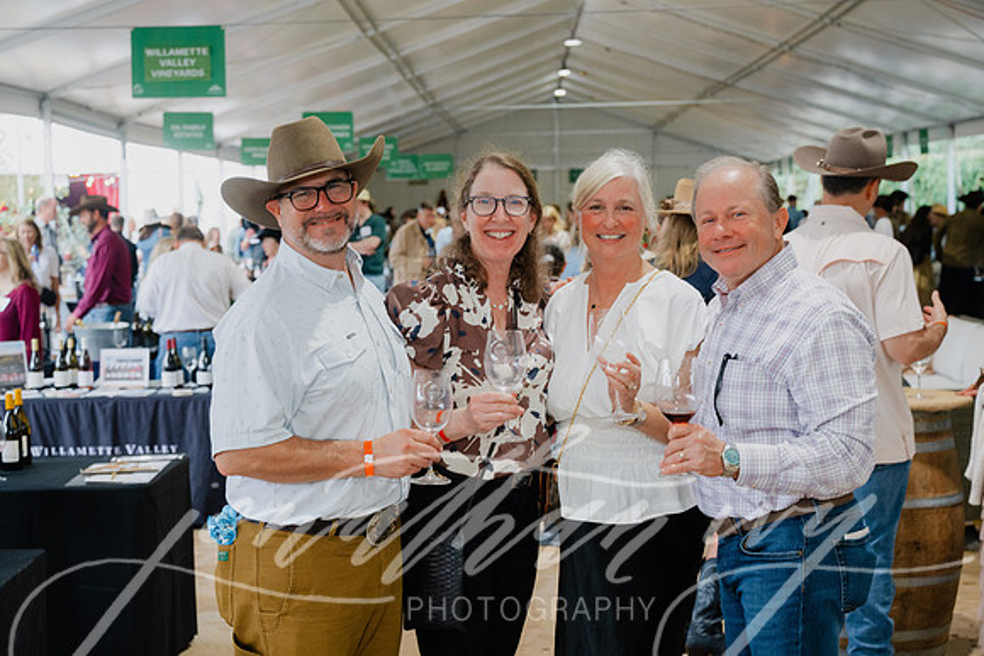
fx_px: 1449
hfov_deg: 37.5
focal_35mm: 53
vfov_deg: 25.5
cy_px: 328
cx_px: 492
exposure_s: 1/160
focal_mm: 53
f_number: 4.5
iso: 1250
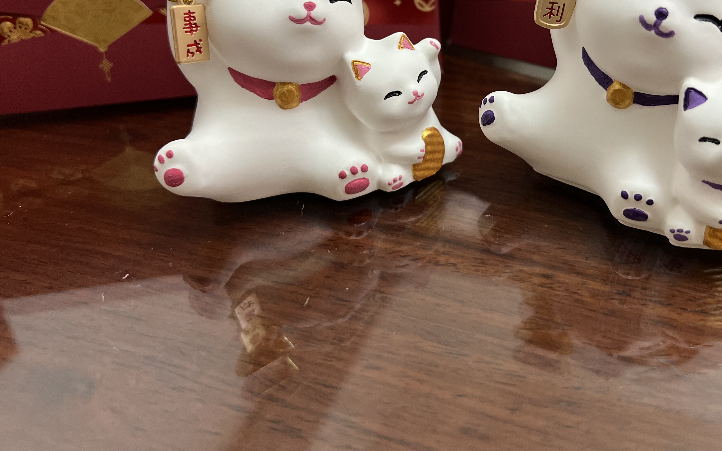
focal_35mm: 34
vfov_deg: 36.6
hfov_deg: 56.1
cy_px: 129
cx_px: 444
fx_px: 669
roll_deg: +1.4
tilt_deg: -29.4
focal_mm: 5.7
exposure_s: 1/50
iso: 200
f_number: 1.5
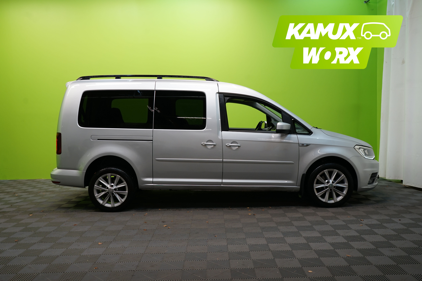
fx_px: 363
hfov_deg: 60.3
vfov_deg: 42.3
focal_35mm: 31
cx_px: 211
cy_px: 140
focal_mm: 31
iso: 400
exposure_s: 1/50
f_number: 5.6
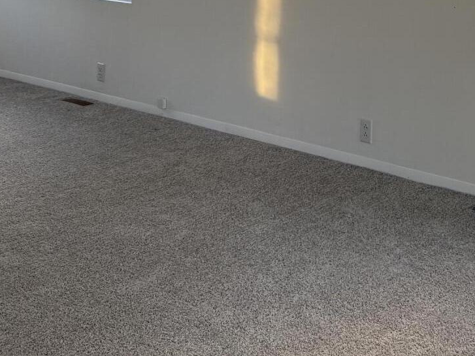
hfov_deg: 29.2
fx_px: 906
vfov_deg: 20.3
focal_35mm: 66
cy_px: -108
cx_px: 315
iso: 200
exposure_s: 1/145
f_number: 1.78
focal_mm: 6.76
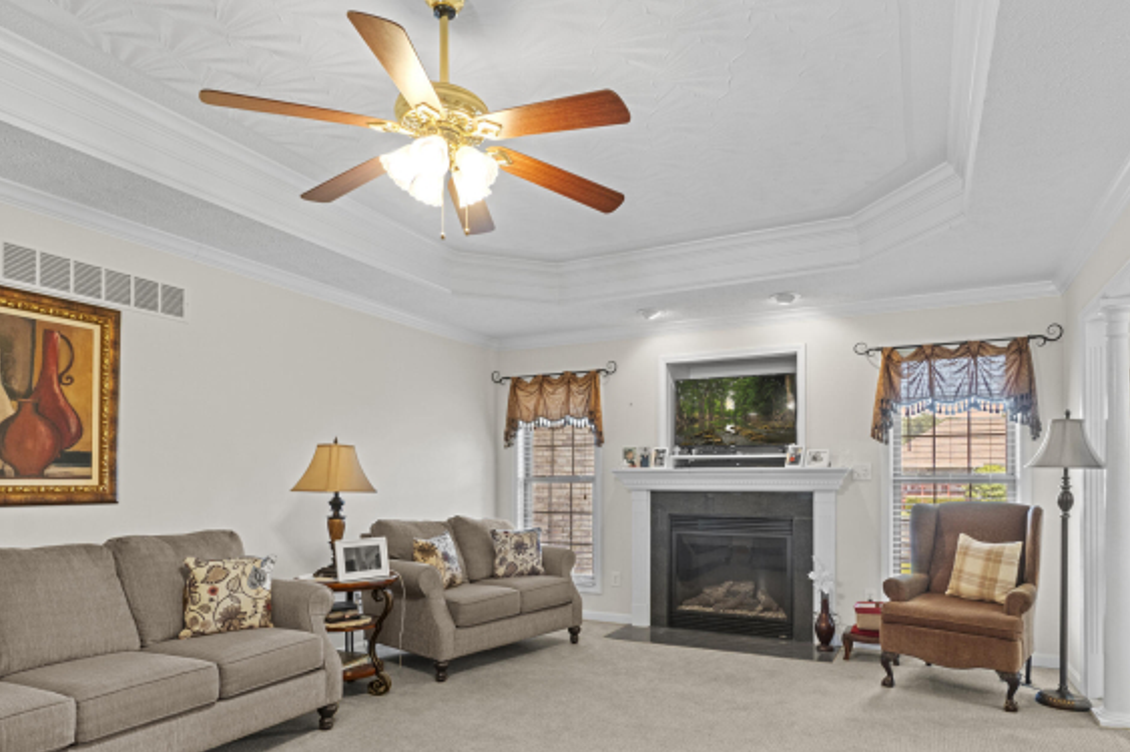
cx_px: 622
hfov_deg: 83.7
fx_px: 628
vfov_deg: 61.2
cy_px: 463
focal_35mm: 20
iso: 400
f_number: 10
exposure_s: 1/1.67
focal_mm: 10
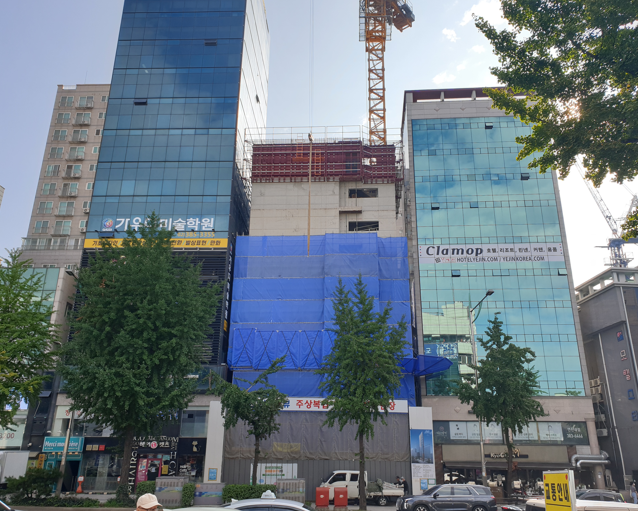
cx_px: 329
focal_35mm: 28
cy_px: 262
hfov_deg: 62.2
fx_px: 529
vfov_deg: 51.5
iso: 50
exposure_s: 1/730
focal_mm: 4.3
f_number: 2.4
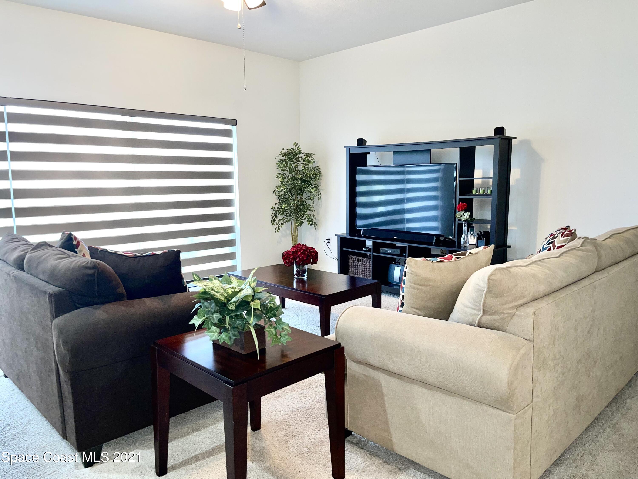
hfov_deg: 67.3
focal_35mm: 26
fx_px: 479
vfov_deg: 53.1
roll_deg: +0.3
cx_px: 319
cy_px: 240
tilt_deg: -8.1
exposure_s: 1/20
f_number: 1.6
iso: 64
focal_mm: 5.1
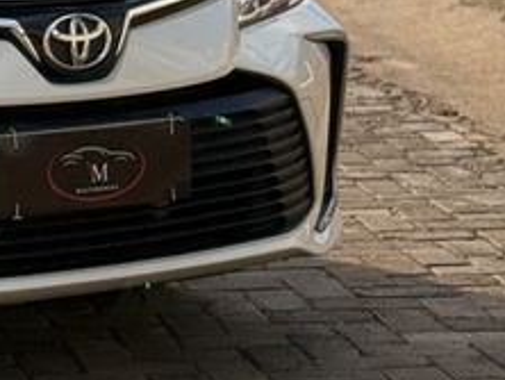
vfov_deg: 8.4
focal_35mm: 175
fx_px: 2556
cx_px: -409
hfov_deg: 10.6
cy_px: -11
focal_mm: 6.76
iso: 80
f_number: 1.78
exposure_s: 1/4878
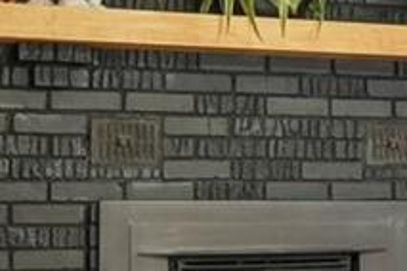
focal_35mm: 147
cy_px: 191
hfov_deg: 11.8
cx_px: 932
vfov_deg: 9.3
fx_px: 1659
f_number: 8
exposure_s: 1/10
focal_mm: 13
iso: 320
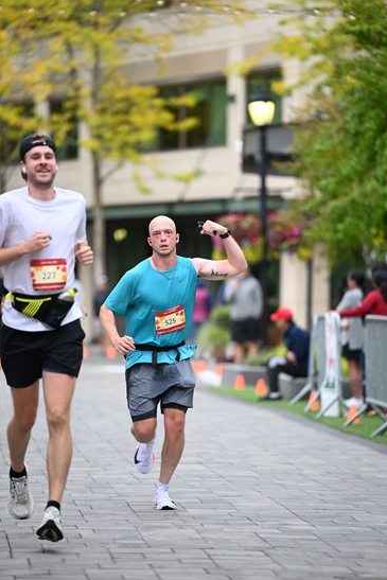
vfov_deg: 10.2
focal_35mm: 201
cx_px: 194
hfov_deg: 6.8
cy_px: 291
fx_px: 3239
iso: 1000
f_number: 2.8
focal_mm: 200
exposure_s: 1/1600
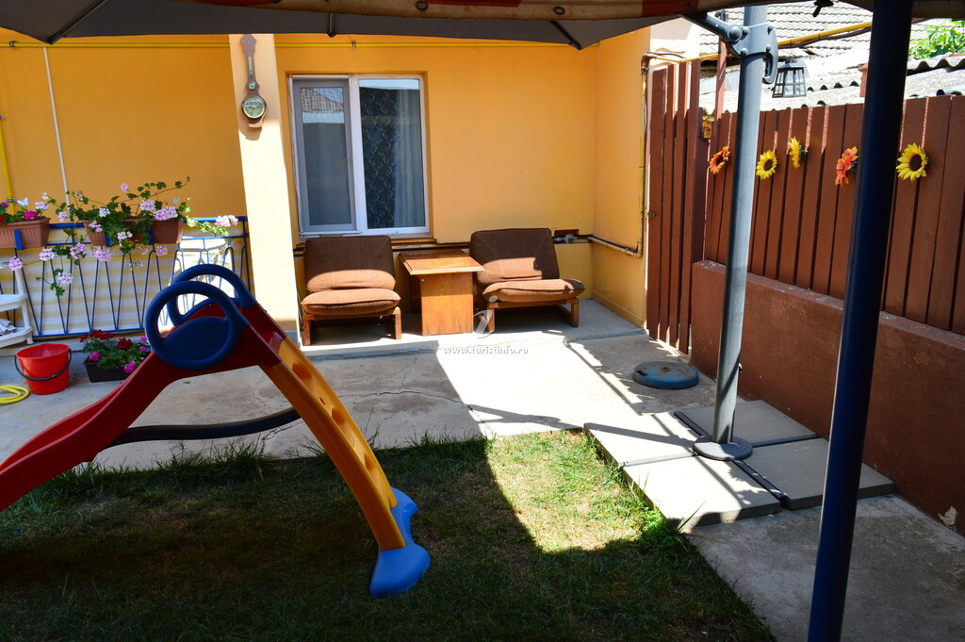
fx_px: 723
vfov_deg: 47.9
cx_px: 482
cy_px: 321
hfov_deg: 67.4
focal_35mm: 27
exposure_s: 1/200
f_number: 10
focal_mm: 18
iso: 400
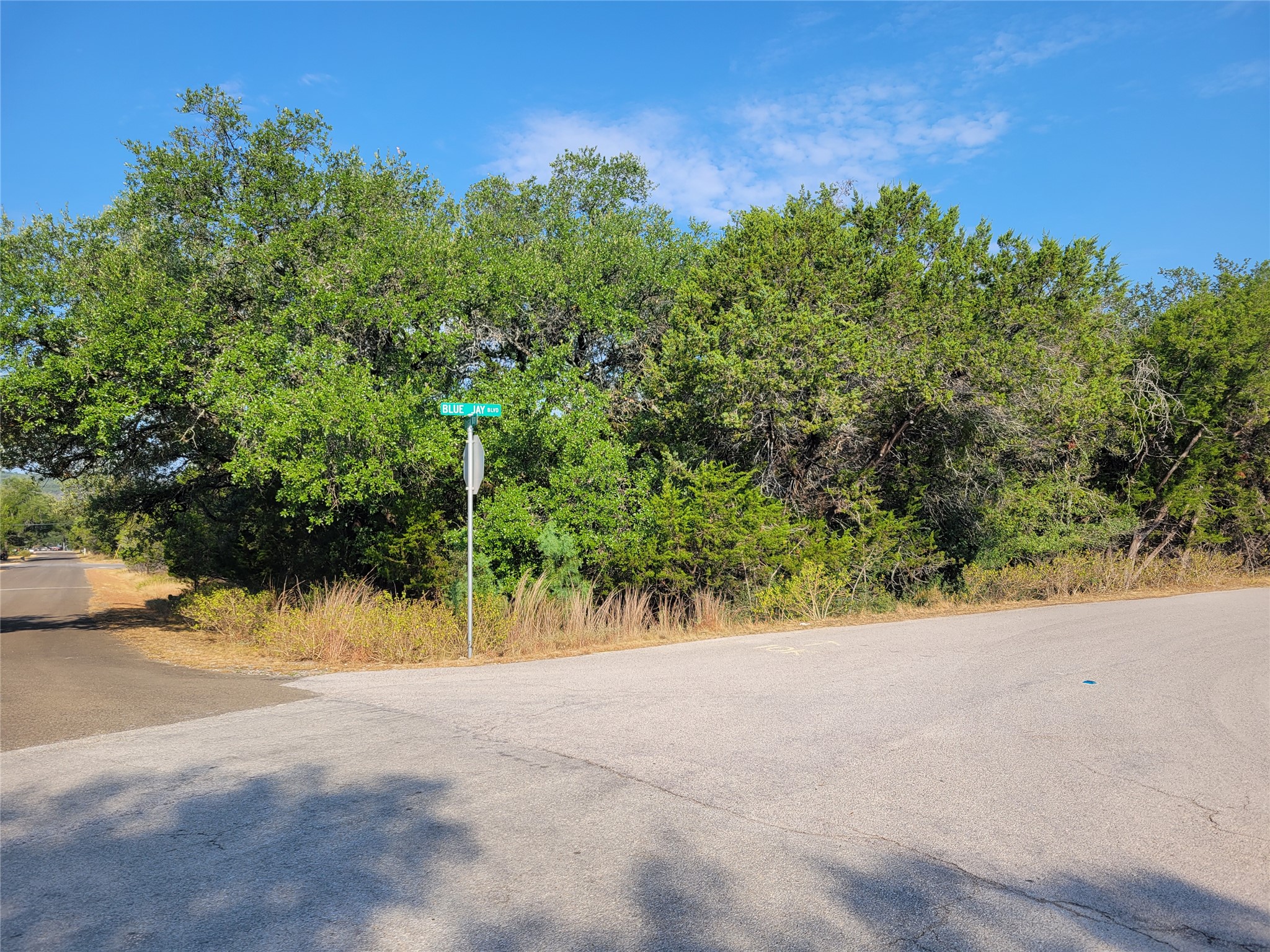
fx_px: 954
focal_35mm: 26
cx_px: 635
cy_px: 476
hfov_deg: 67.3
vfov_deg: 53.1
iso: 40
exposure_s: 1/1546
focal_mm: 5.4
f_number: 1.8
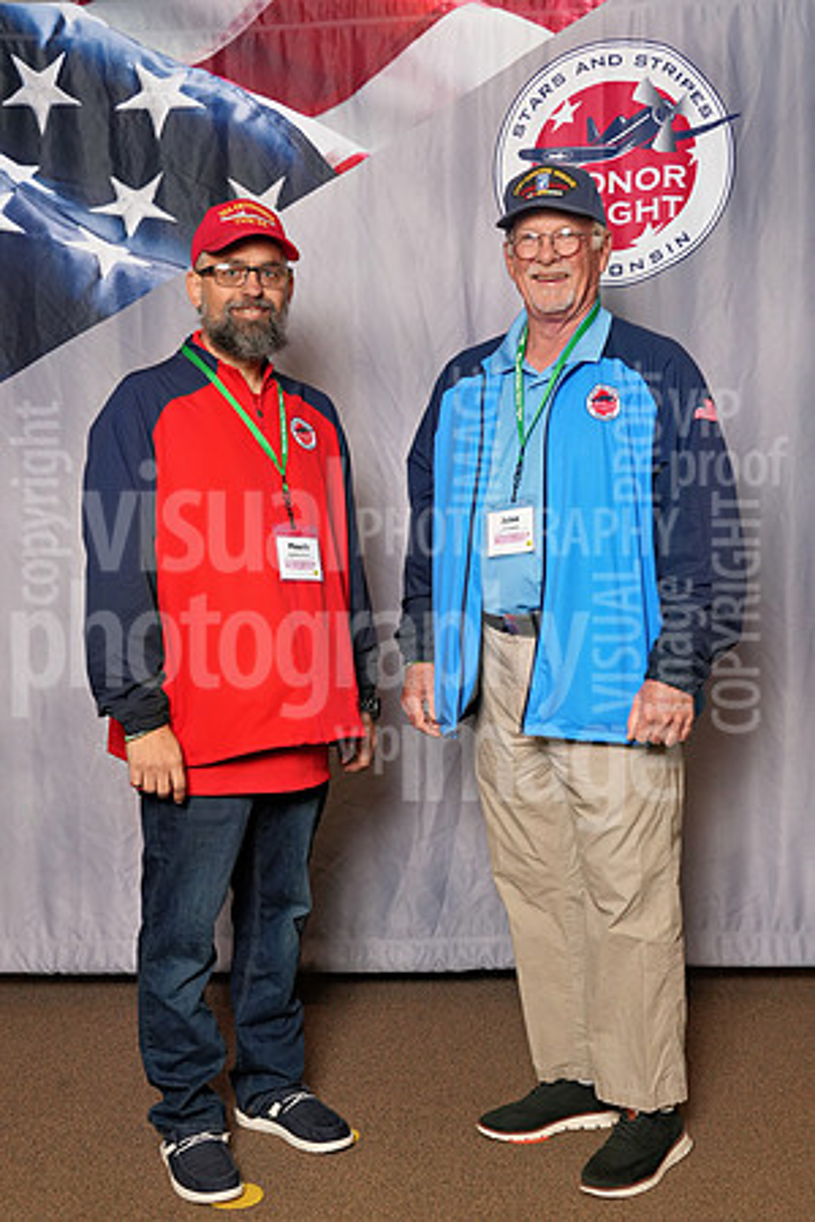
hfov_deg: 28.9
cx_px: 408
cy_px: 611
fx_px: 1579
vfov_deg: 42.3
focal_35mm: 46
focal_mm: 31
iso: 800
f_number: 8
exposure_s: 1/125
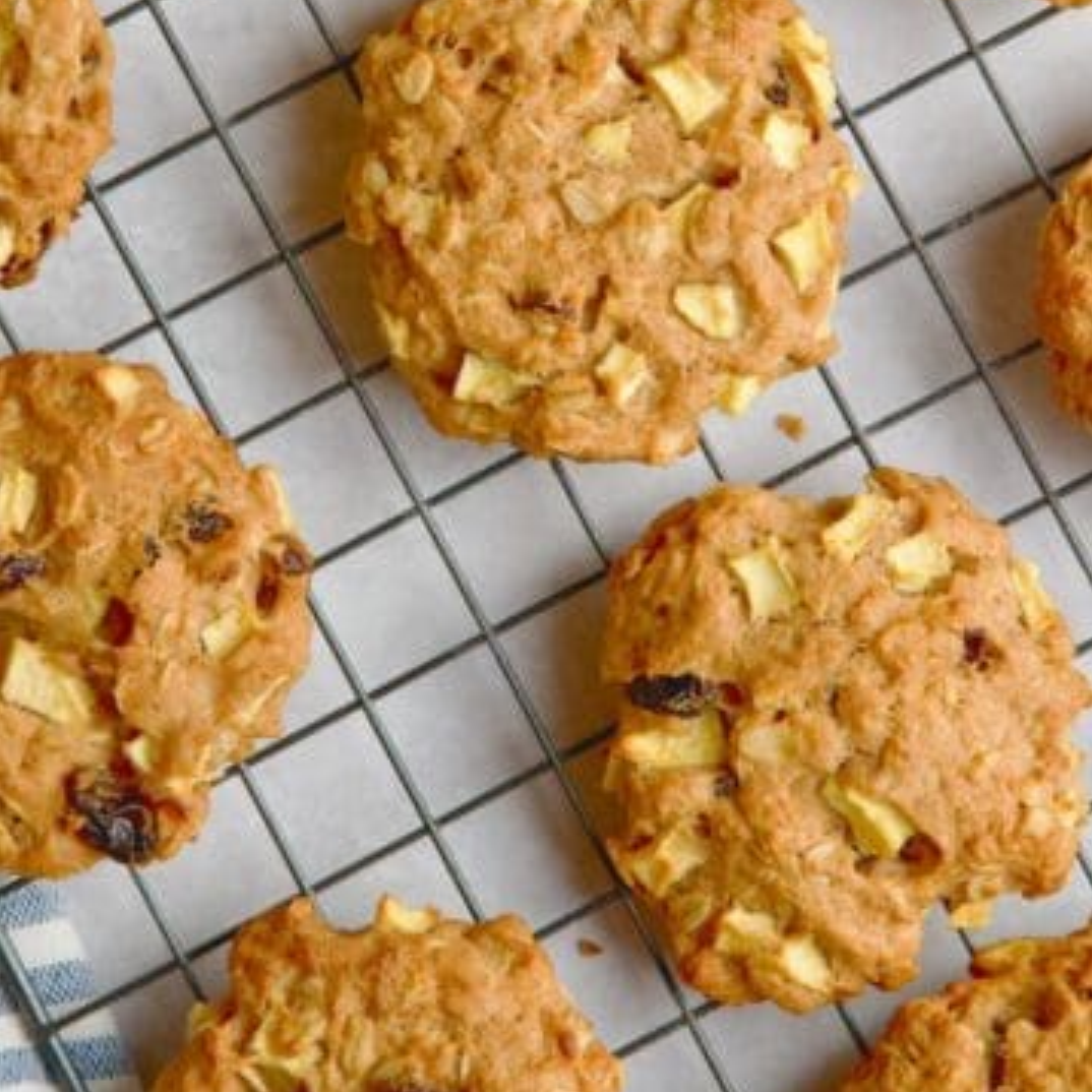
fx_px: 3890
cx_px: 546
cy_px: 293
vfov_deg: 15.9
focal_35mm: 109
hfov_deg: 16.0
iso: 2500
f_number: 11
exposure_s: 1/160
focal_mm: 85
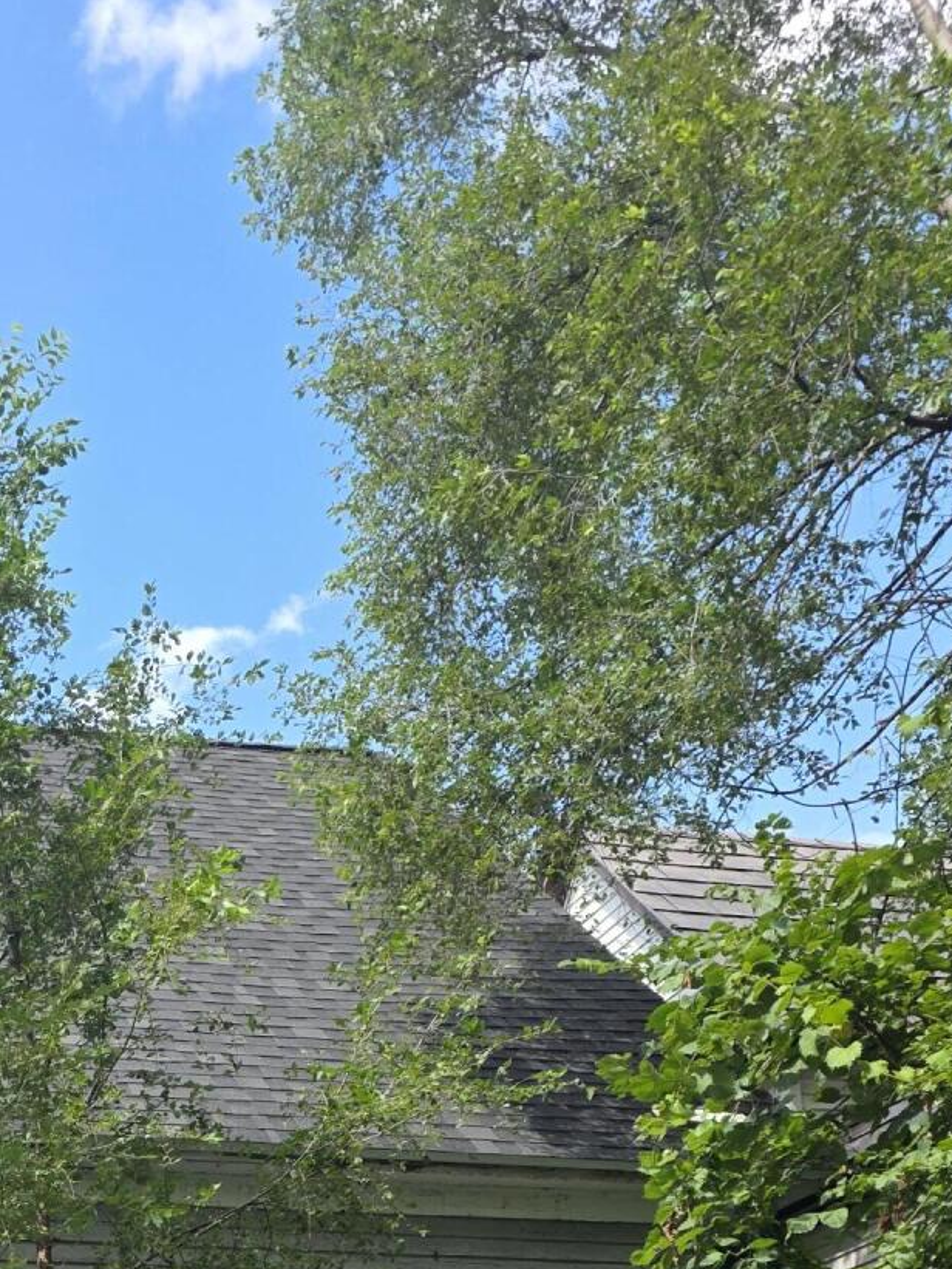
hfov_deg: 24.7
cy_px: 1493
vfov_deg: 29.8
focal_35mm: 56
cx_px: -29
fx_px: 2053
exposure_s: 1/1414
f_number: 1.7
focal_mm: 6.3
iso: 80
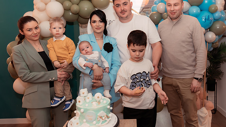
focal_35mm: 29
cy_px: 49
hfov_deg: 65.8
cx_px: 129
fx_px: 174
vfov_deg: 39.9
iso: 1600
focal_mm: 24
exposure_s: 1/250
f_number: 2.8
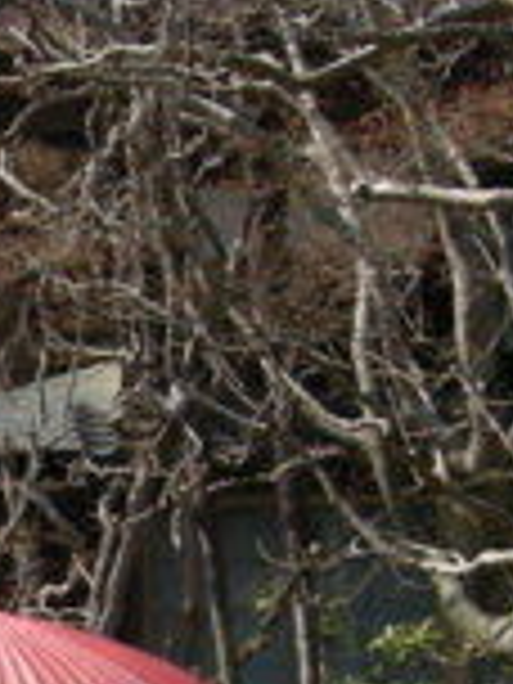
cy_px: 648
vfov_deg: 10.7
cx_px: -648
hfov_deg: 7.6
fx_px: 3636
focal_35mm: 184
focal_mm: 5.7
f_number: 5.7
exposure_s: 1/206
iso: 64
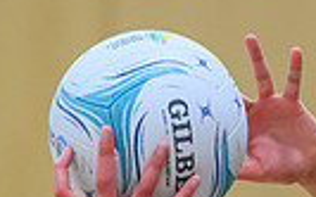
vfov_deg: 1.6
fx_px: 7042
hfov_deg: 2.6
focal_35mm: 818
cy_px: 508
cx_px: 420
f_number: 3.2
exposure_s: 1/1000
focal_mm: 145
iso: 4000
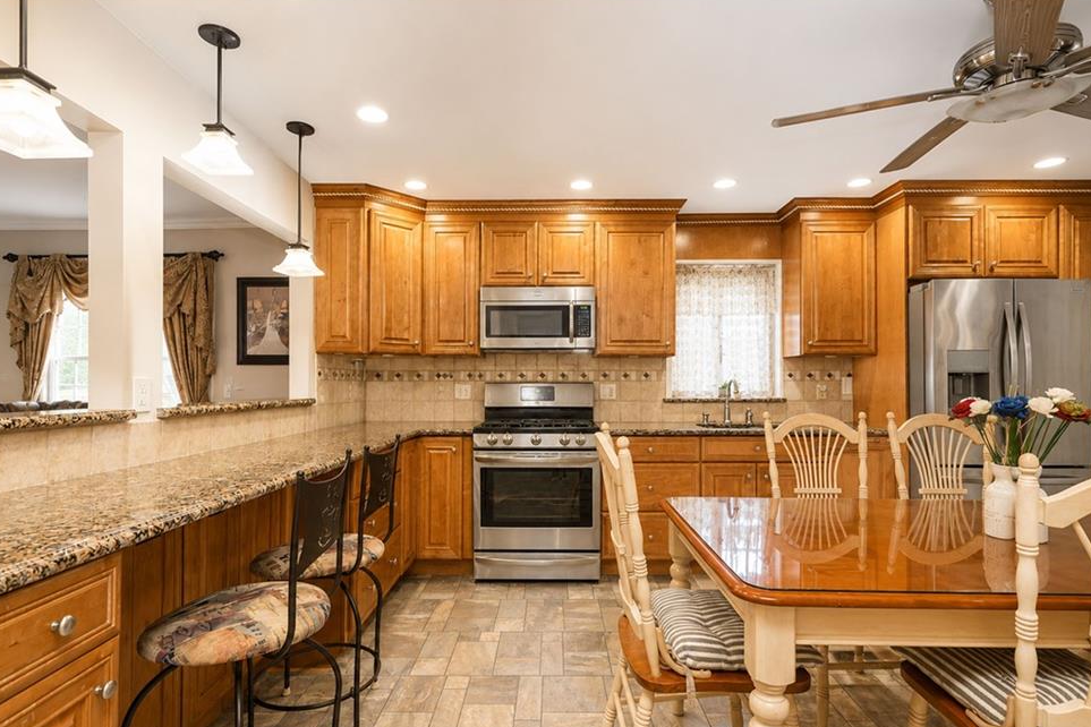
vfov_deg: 68.8
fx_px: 531
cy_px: 378
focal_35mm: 18
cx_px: 553
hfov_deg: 91.5
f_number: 4
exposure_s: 1/8
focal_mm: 16.5
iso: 64
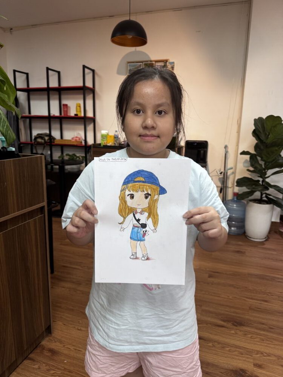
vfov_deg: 71.6
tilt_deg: -11.1
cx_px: 142
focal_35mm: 24
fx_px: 262
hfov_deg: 56.8
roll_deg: -1.7
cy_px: 188
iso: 125
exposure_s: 1/100
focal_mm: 6.76
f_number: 1.78
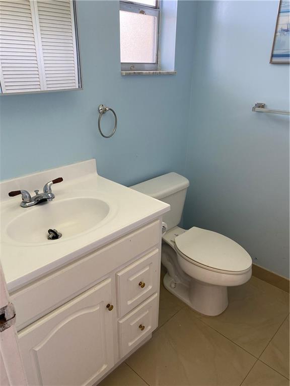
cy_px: 193
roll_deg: -0.7
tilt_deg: -23.9
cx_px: 145
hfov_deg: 53.1
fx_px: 290
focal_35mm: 26
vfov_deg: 67.3
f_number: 1.8
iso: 125
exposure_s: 1/120
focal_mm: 4.25
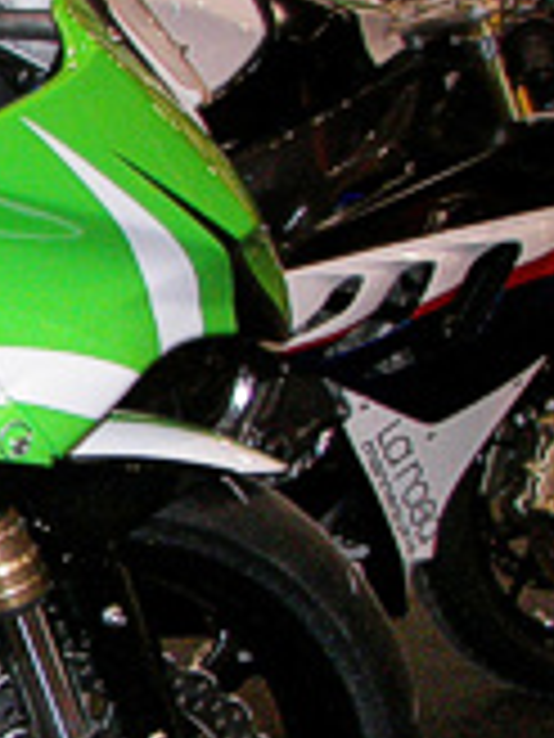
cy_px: 439
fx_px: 2347
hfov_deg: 12.2
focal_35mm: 110
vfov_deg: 17.9
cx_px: -473
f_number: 2.8
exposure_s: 1/30
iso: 100
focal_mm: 6
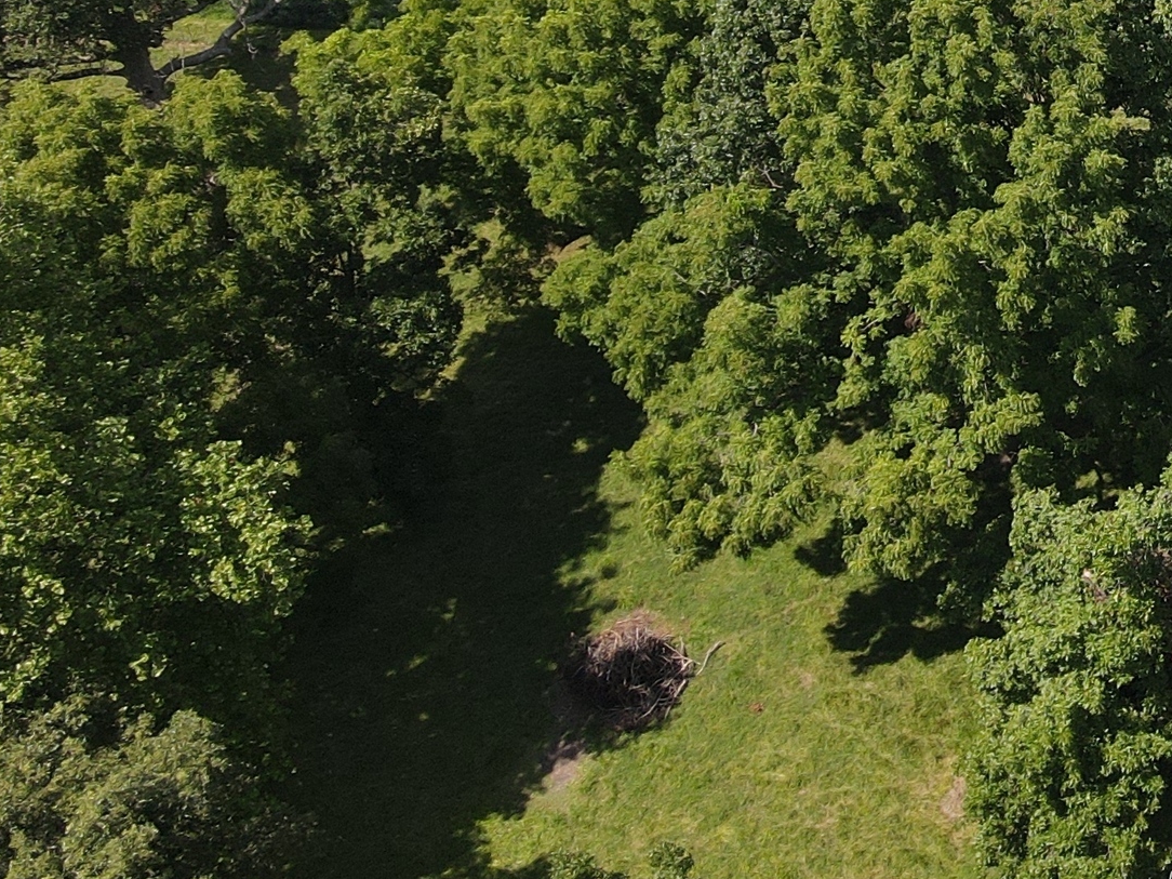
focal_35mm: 68
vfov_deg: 19.9
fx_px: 2302
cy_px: -251
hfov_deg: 25.2
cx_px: 1473
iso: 100
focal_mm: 4.5
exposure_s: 1/350
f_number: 2.8
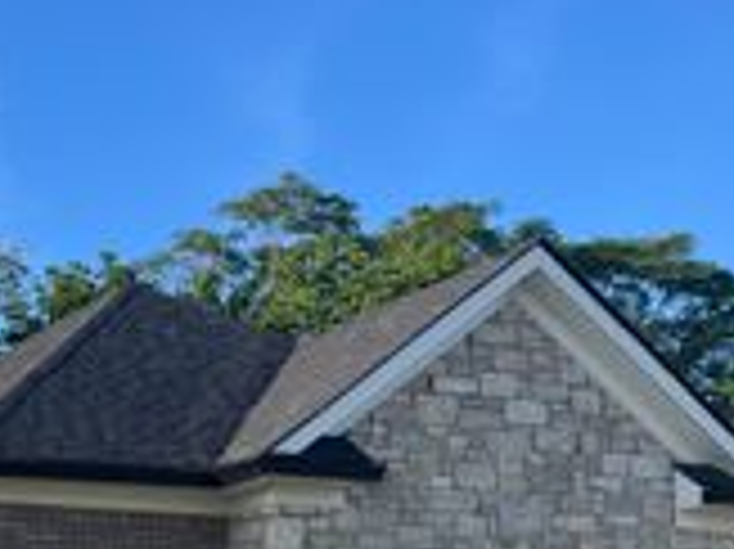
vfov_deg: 17.5
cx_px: -324
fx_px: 1695
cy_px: 673
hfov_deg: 21.1
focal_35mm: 80
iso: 50
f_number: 1.6
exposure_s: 1/1404
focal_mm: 5.1
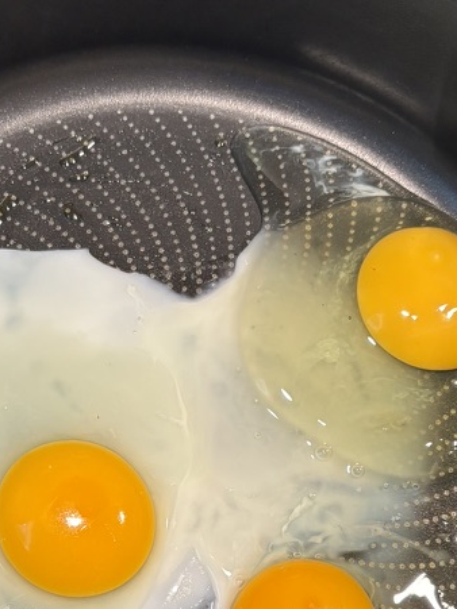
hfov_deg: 24.7
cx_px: 155
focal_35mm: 59
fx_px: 1039
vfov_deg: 31.9
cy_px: 486
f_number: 1.6
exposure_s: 1/59
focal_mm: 5.96
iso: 125
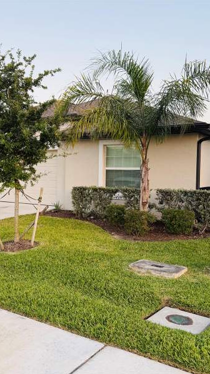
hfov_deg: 33.3
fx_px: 347
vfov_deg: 56.6
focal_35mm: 35
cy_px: 187
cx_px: 64
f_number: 1.78
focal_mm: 6.76
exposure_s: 1/121
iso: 50
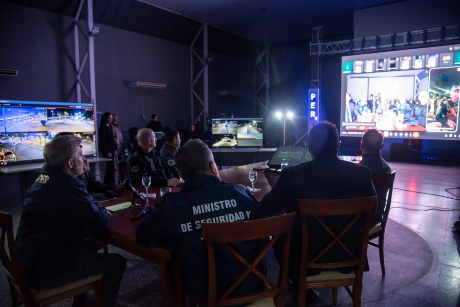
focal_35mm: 24
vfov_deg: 53.2
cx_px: 230
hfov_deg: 73.7
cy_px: 154
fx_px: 307
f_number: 4
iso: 1600
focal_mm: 24
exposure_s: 1/320
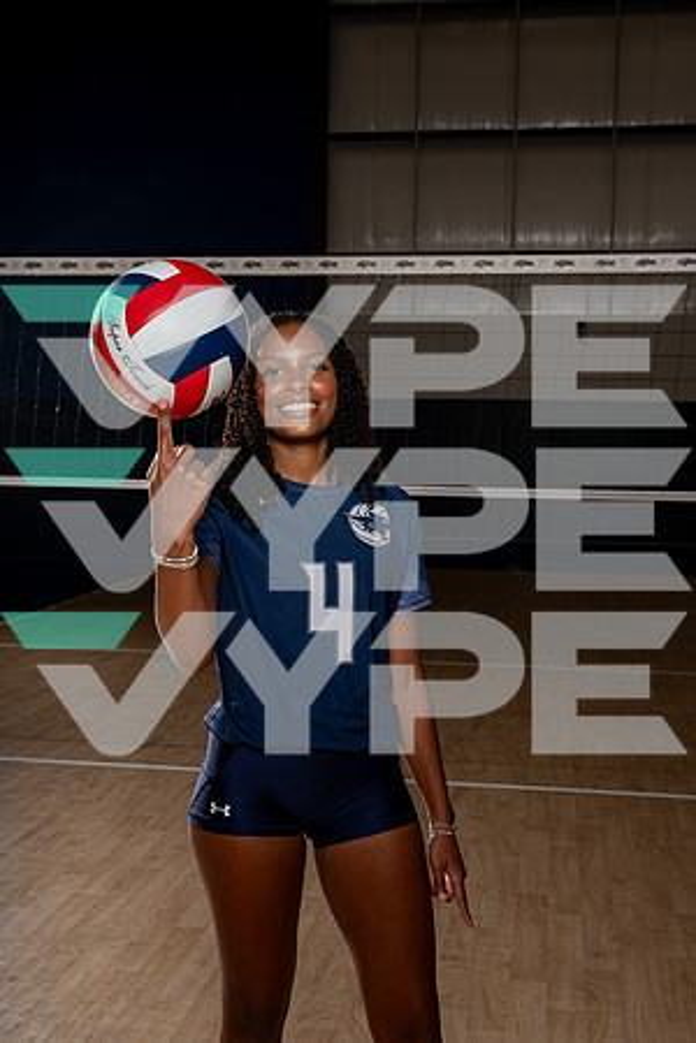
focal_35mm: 44
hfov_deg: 30.5
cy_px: 522
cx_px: 348
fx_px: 1276
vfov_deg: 44.5
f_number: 8
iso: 100
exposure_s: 1/250
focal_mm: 44
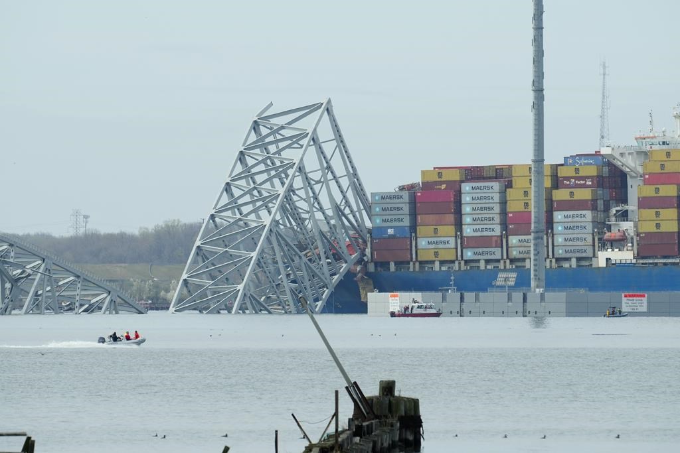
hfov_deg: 3.4
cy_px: 226
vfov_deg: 2.3
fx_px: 11334
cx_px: 340
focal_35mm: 600
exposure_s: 1/320
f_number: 11
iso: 320
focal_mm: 400
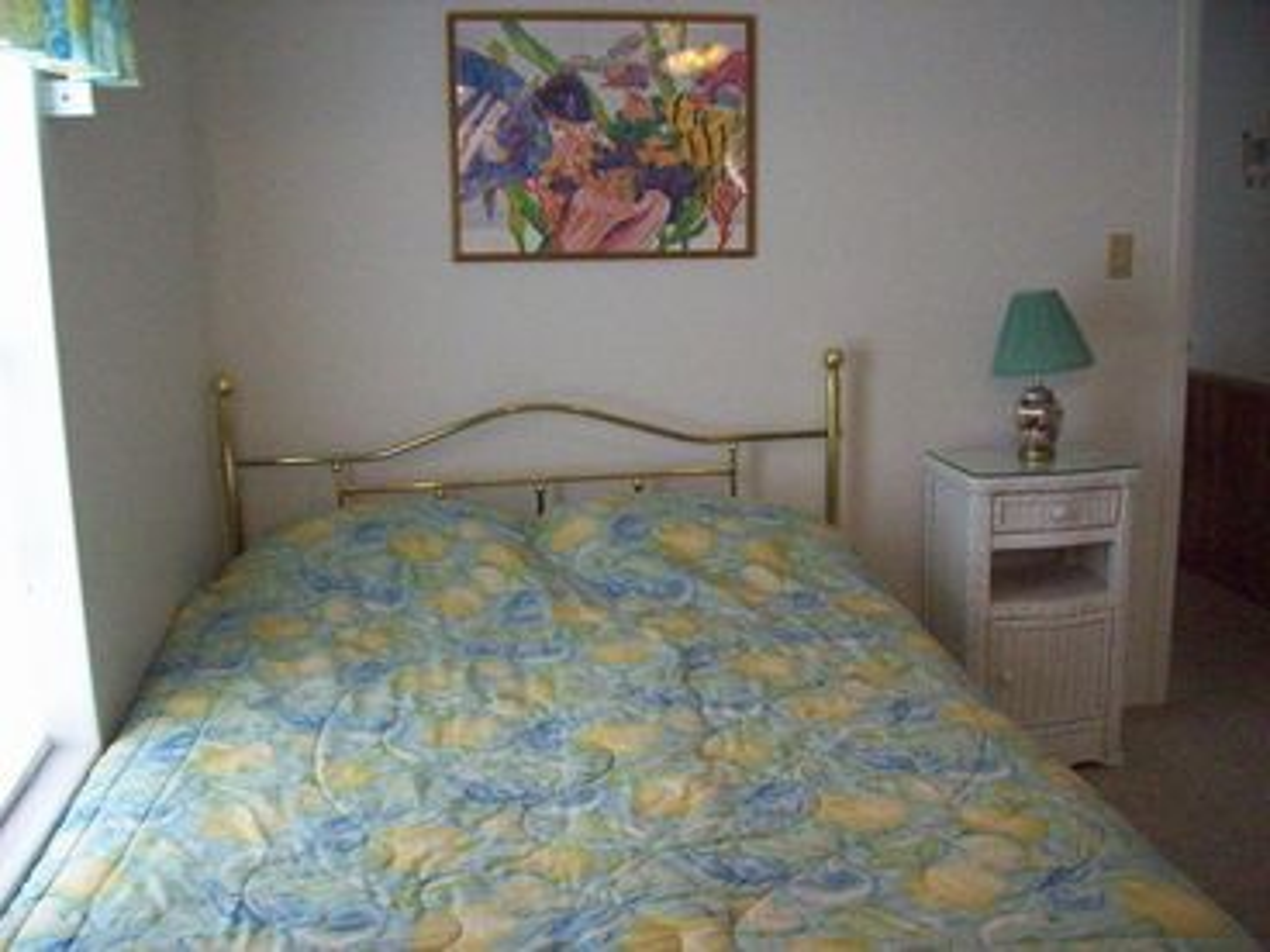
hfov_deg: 51.4
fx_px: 1321
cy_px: 476
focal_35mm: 36
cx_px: 635
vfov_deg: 39.7
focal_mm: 6
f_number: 2.7
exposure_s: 1/128
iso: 529
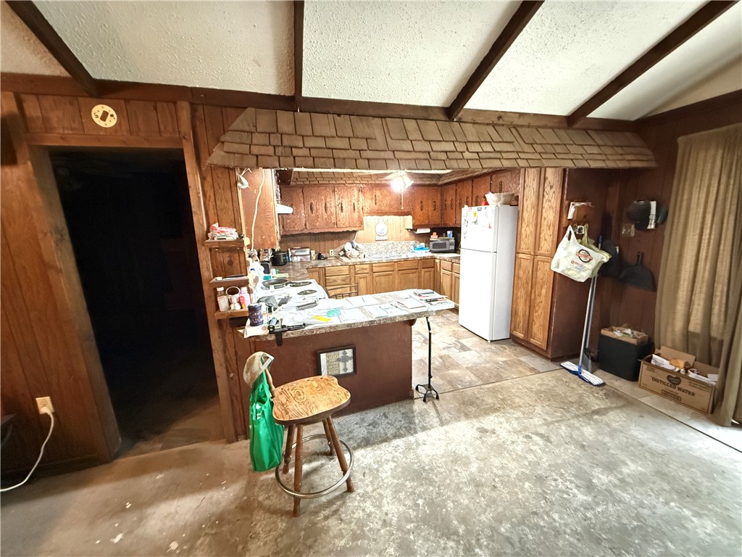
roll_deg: +2.2
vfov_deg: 85.7
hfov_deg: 102.1
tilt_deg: -12.7
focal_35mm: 14
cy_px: 278
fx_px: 300
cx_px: 371
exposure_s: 1/30
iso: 2500
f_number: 2.2
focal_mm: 2.22
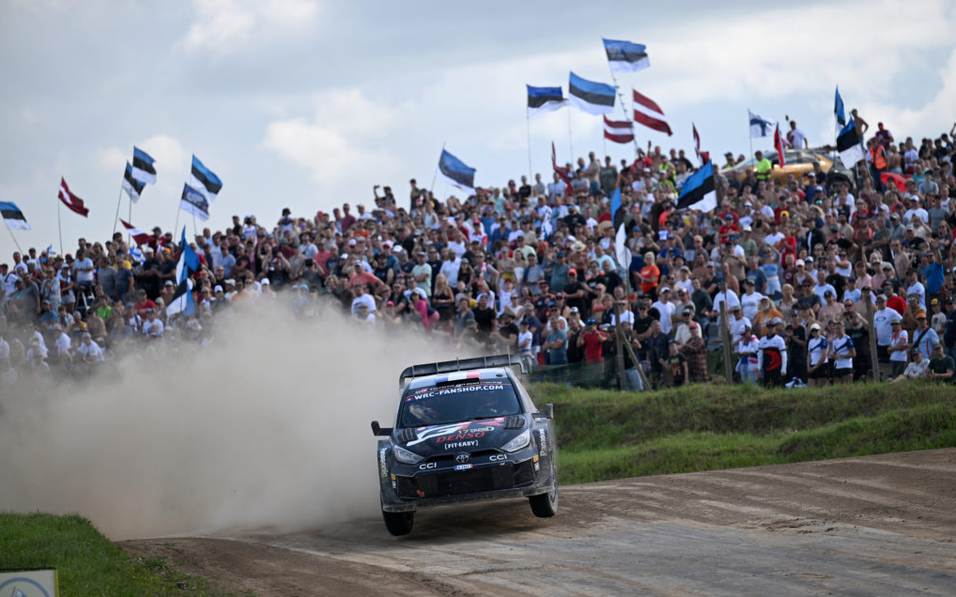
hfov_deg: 10.2
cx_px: 477
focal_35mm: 205
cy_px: 306
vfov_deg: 6.4
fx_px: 5341
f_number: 3.2
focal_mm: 200
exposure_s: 1/1600
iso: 125
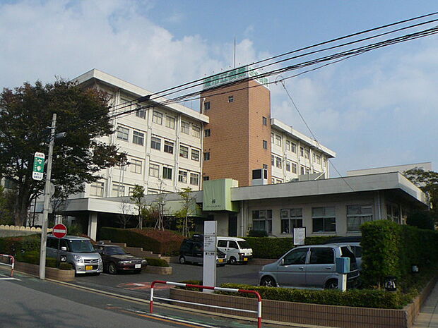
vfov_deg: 32.2
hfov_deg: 42.1
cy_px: 164
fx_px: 569
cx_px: 219
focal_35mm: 45
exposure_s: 1/320
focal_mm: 4.9
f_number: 8
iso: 100
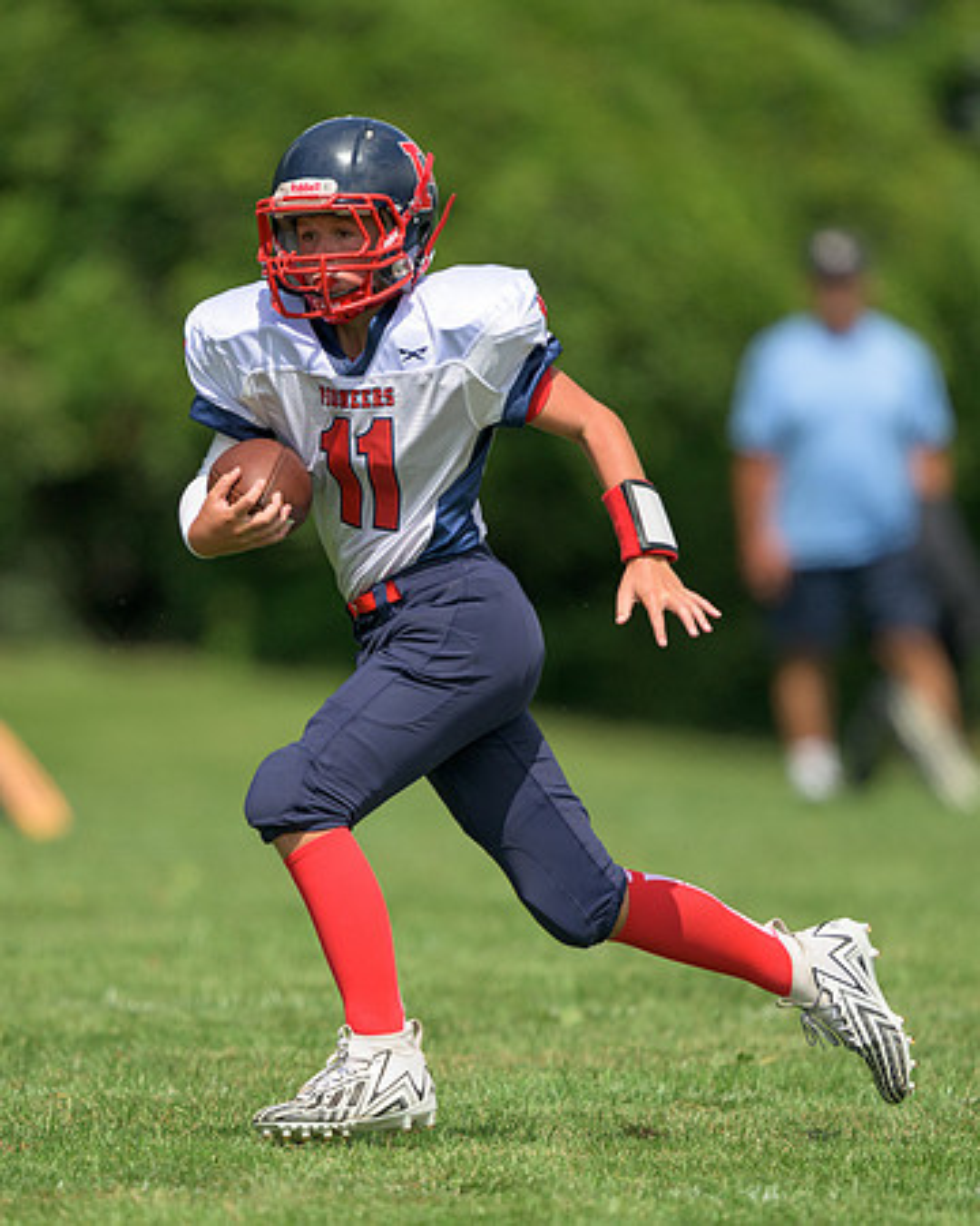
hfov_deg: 1.7
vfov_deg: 2.2
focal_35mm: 891
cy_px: 693
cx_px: 409
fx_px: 32291
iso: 250
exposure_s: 1/4000
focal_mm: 560
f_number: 4
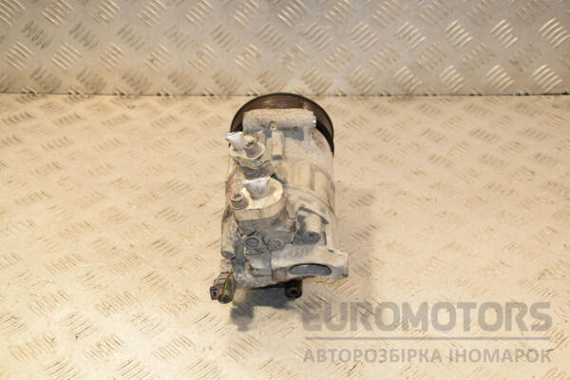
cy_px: 190
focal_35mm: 60
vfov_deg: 22.6
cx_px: 285
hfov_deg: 33.4
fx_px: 950
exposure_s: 1/200
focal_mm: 40
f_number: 6.3
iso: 800
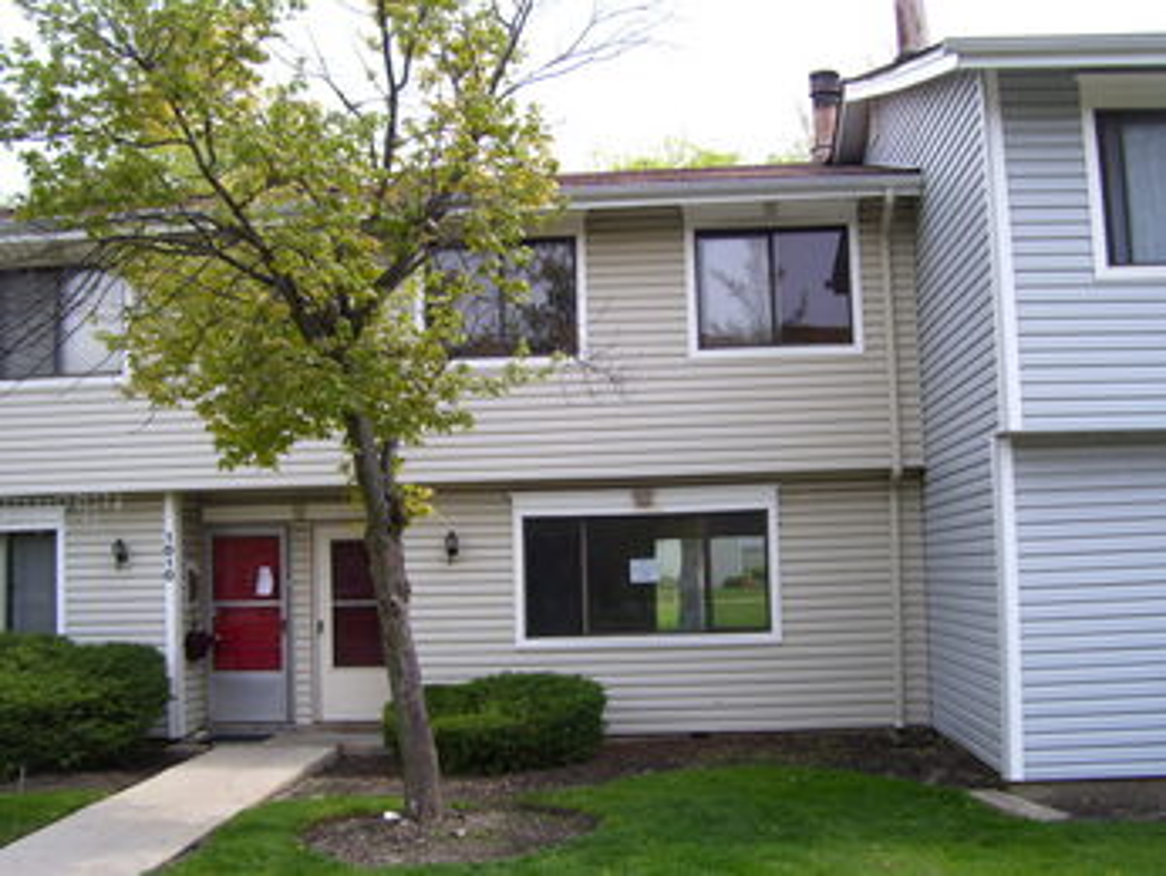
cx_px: 583
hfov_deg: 50.1
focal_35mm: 37
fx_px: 1247
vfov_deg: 38.7
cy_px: 438
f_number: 4.8
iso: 80
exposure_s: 1/250
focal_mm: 6
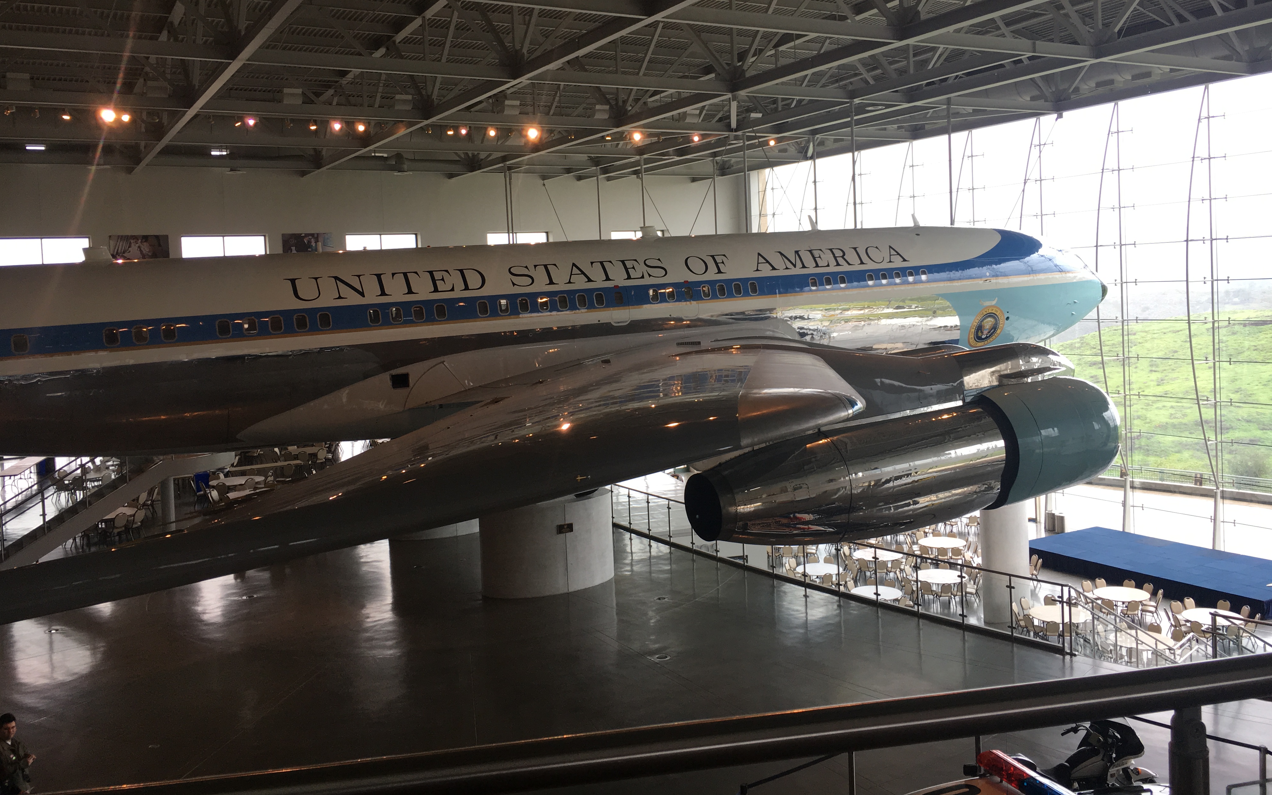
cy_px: 321
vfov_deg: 40.4
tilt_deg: -1.5
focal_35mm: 31
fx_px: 1075
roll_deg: +3.1
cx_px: 633
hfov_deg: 61.2
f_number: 2.2
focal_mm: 4.15
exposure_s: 1/120
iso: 32
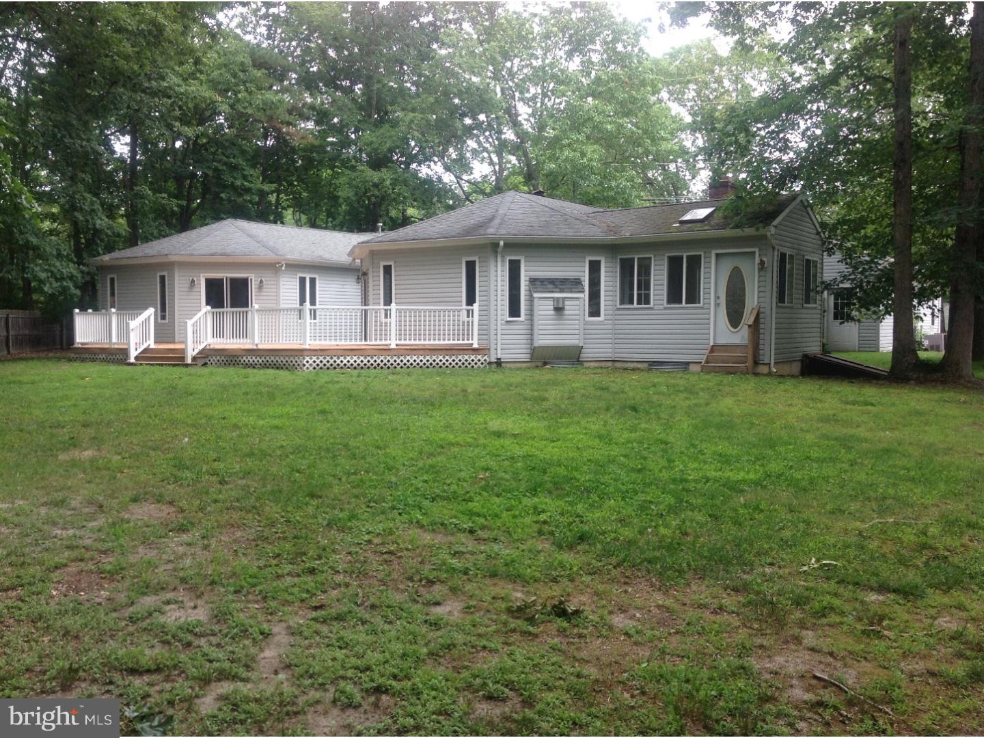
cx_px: 492
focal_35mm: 35
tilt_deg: -3.0
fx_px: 995
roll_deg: +0.3
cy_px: 369
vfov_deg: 40.7
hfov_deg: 52.6
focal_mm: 4.28
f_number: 2.4
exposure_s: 1/227
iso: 50
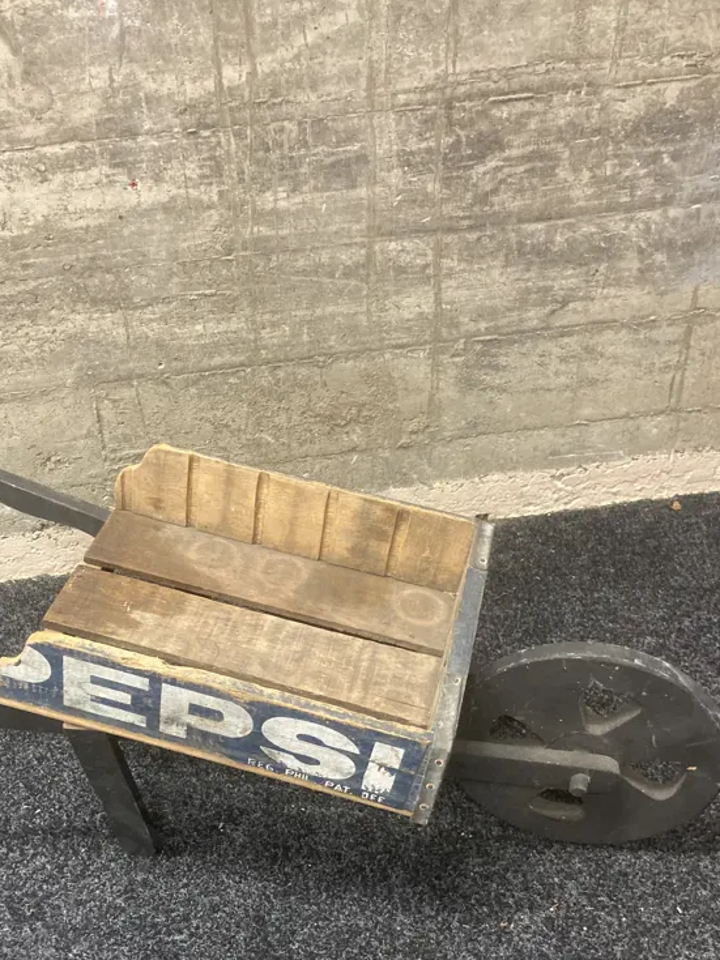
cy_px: 652
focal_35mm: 39
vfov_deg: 47.0
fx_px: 1082
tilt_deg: -40.0
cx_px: 278
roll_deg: +3.7
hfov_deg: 36.6
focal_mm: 3.99
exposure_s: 1/50
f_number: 1.8
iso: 250
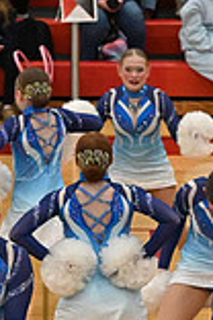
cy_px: 268
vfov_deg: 5.3
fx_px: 3470
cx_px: 565
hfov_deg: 3.5
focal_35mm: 391
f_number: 4
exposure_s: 1/400
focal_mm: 70
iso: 6400
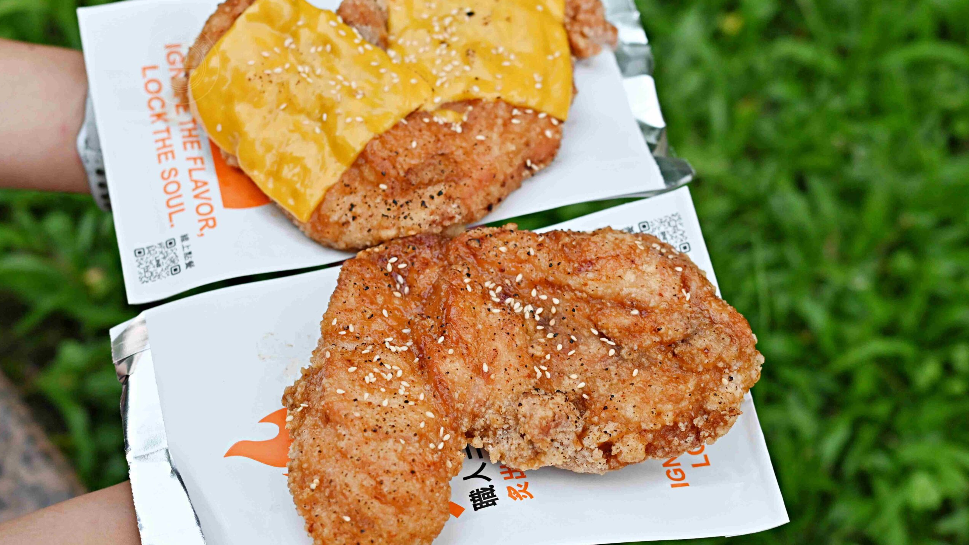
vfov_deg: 15.3
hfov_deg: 26.9
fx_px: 2030
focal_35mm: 79
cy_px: 283
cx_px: 484
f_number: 3.2
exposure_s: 1/200
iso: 640
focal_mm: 50
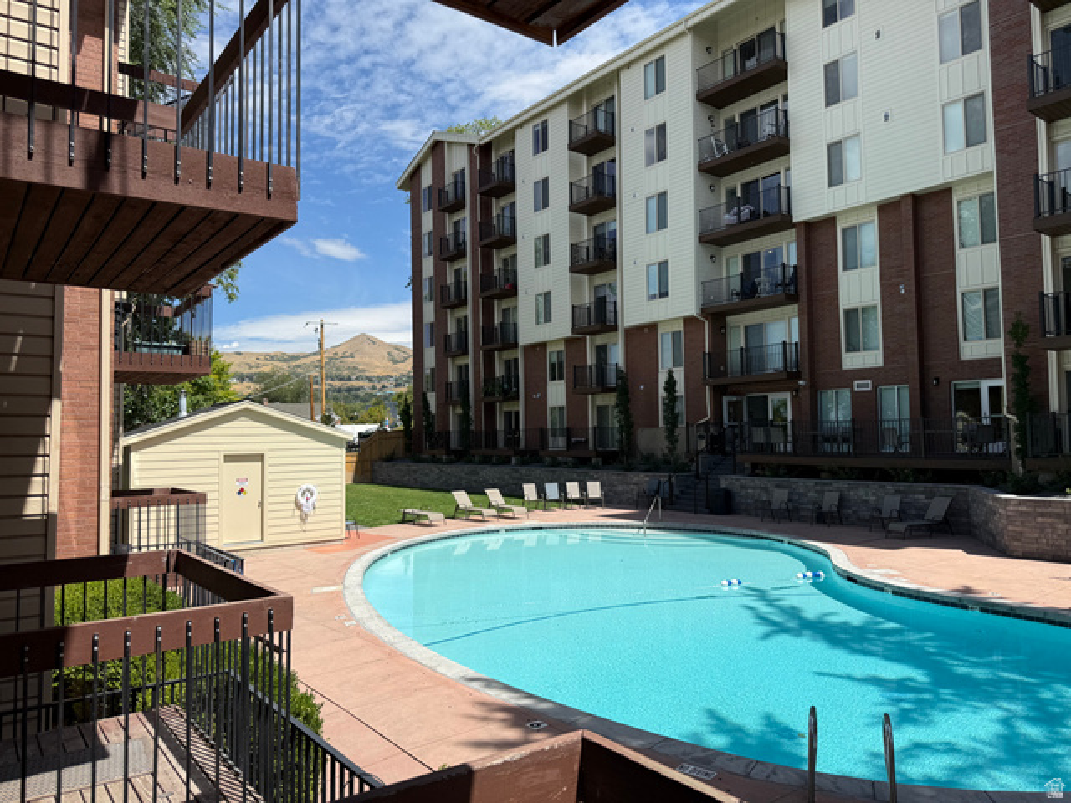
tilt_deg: +4.9
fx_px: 743
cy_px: 402
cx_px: 536
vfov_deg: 56.8
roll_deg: +1.7
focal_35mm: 24
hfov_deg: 71.6
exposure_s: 1/5714
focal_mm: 6.76
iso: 80
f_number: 1.78
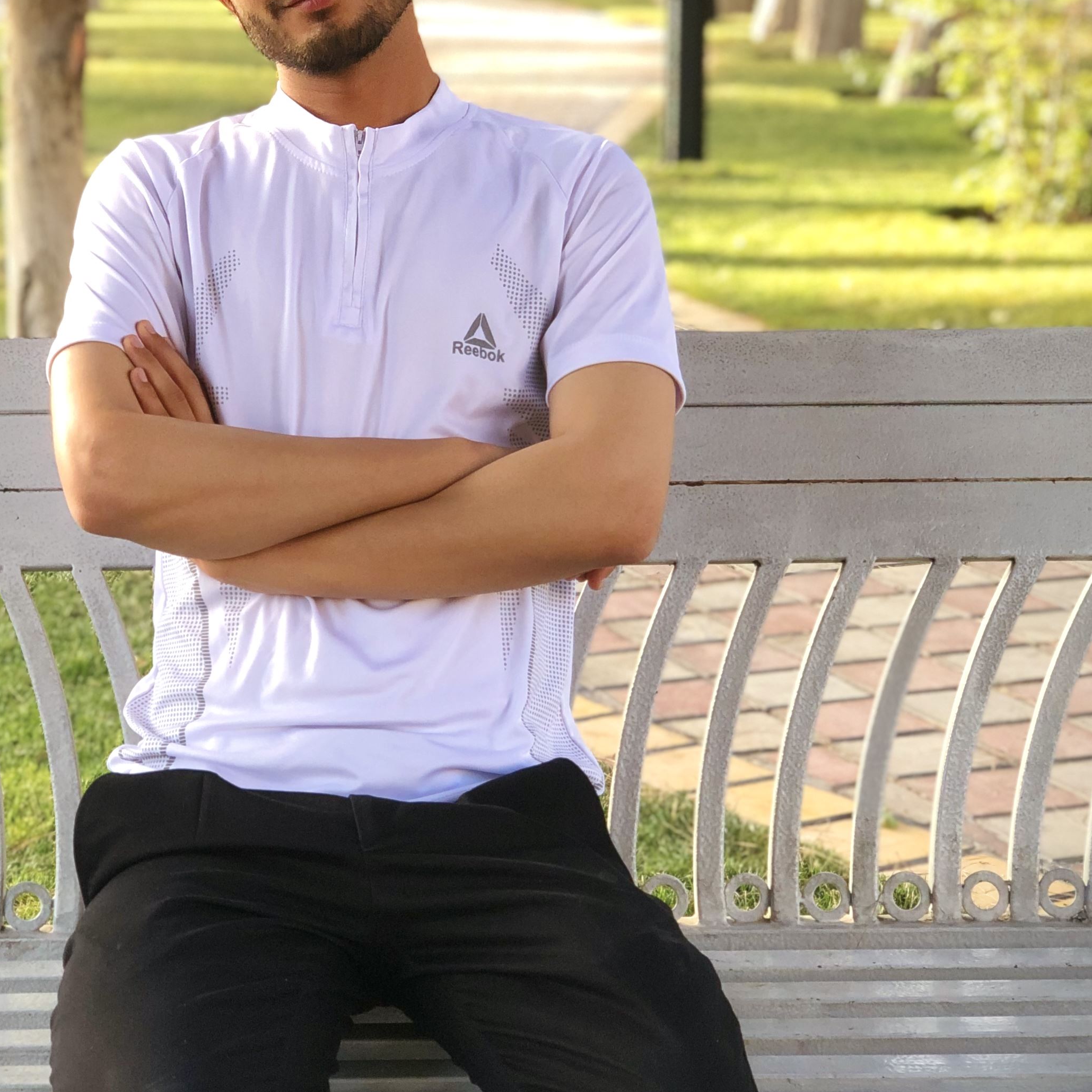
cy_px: 404
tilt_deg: -6.8
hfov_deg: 19.3
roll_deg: +0.6
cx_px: 418
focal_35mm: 90
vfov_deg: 19.3
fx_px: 3212
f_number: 2.4
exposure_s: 1/60
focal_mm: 6
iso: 40
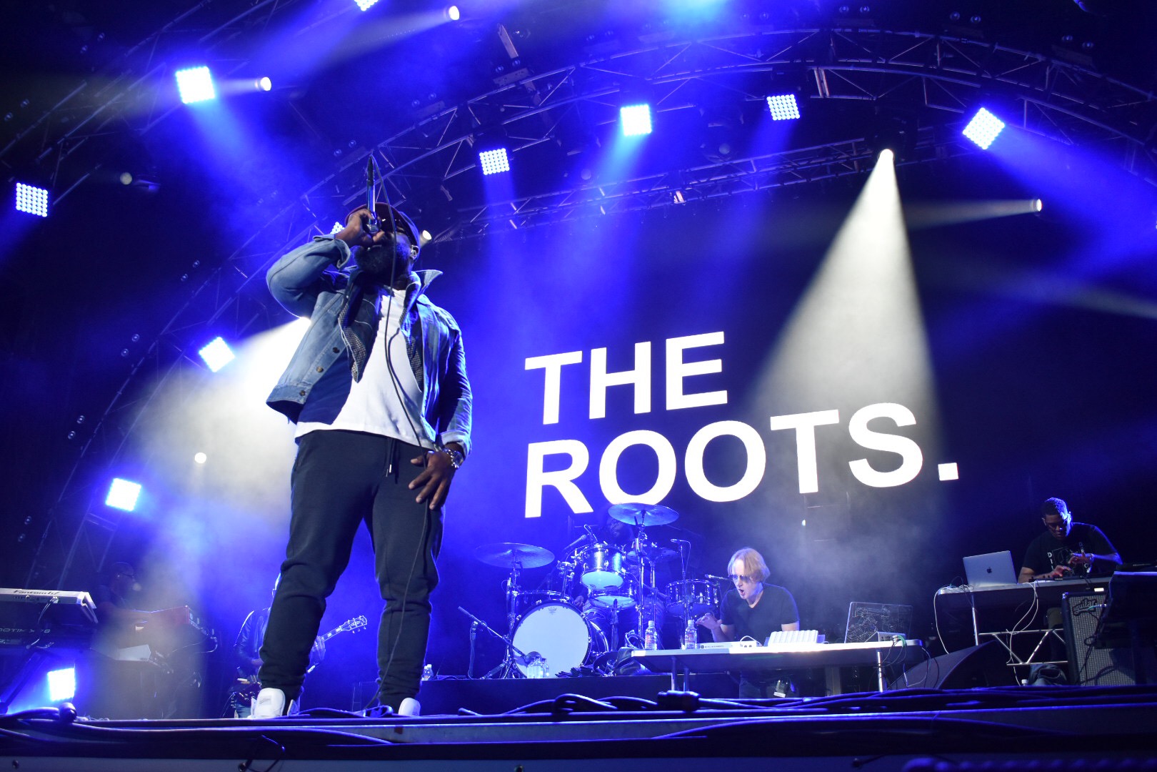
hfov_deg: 57.2
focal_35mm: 33
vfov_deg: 40.0
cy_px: 386
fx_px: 1061
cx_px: 578
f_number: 4
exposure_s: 1/250
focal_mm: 22
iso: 1600
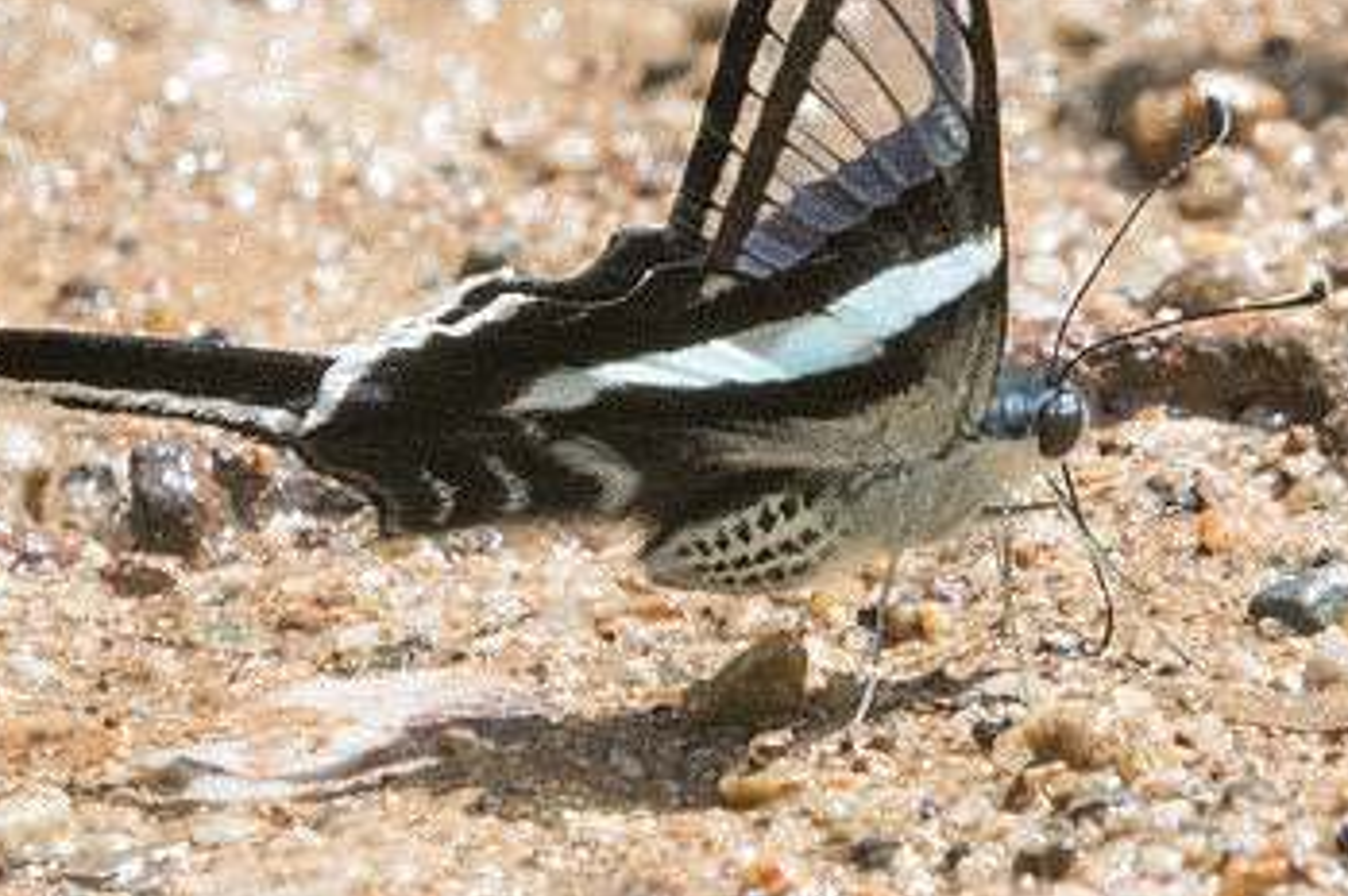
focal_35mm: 1557
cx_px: 770
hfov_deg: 1.3
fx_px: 58245
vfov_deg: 0.9
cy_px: 217
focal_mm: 400
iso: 1600
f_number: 18
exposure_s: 1/400
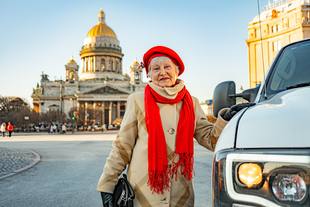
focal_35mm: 35
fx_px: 301
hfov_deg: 54.4
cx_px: 155
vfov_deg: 37.9
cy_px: 104
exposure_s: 1/200
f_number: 4
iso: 100
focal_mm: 35
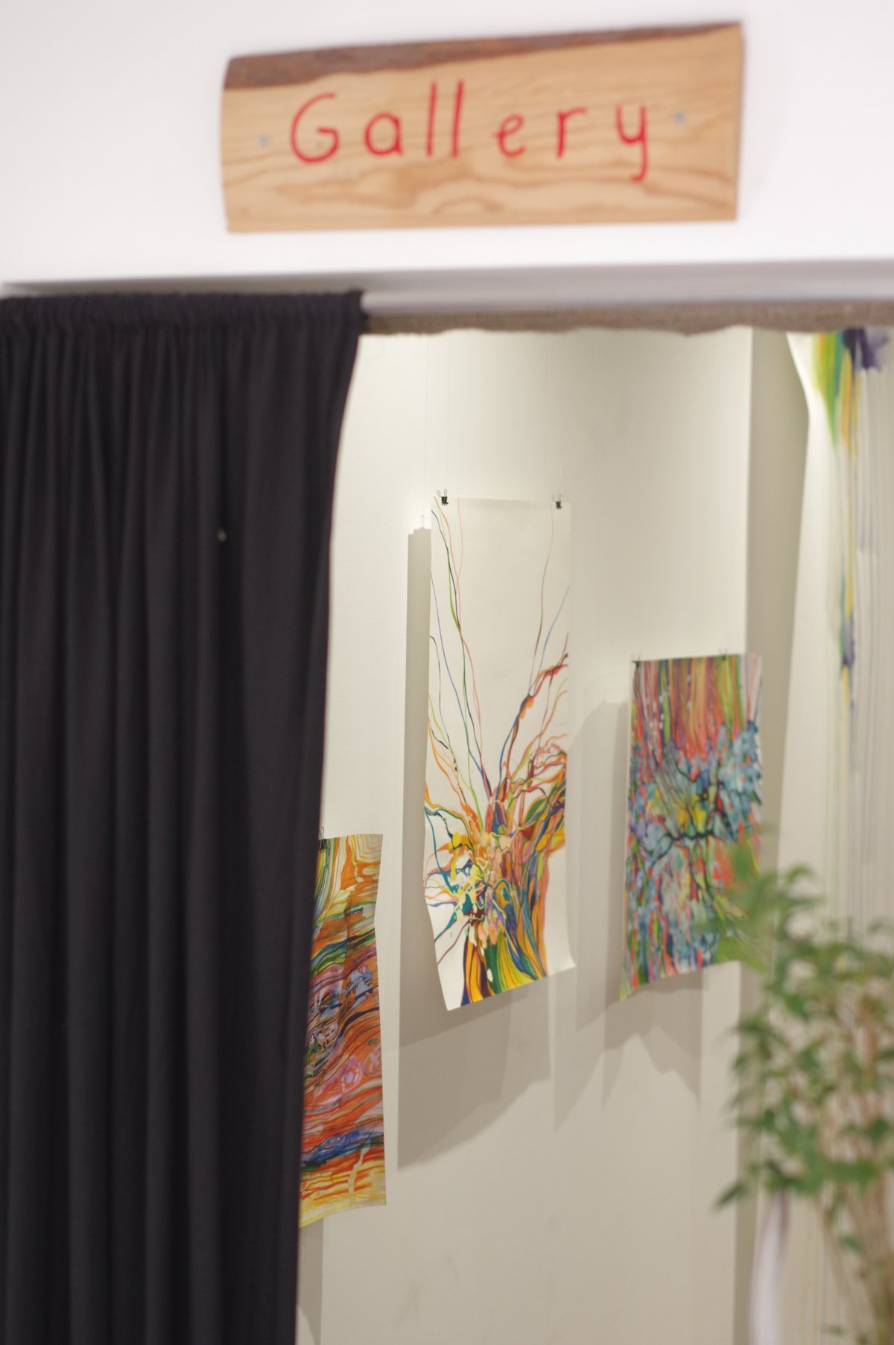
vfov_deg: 27.0
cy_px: 672
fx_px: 2798
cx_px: 447
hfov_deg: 18.2
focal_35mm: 75
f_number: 2.8
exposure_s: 1/125
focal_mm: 50
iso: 800
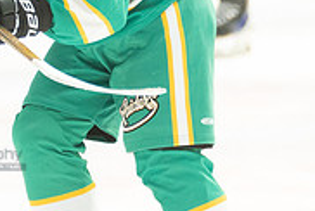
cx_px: -204
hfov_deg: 2.2
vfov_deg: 1.5
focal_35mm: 947
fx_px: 8300
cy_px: 216
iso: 2500
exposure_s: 1/3200
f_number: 3.2
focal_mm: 221
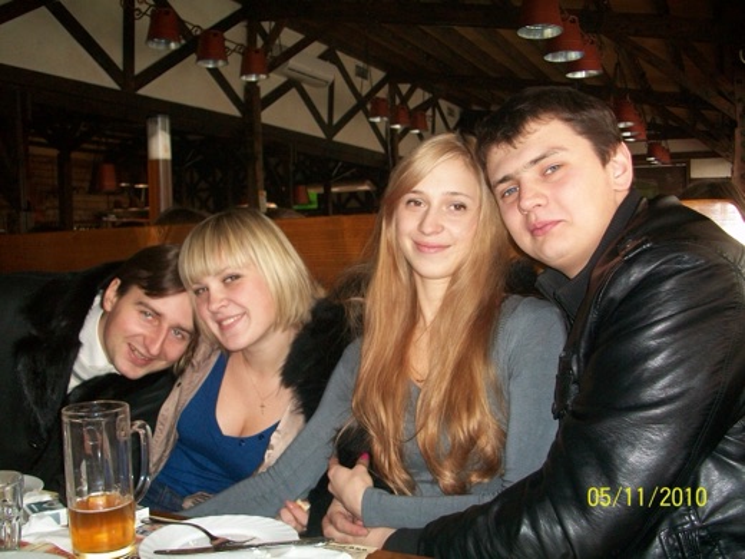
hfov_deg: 54.0
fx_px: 732
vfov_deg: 41.8
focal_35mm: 34
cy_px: 280
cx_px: 372
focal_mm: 5.7
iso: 120
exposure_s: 1/60
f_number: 2.8
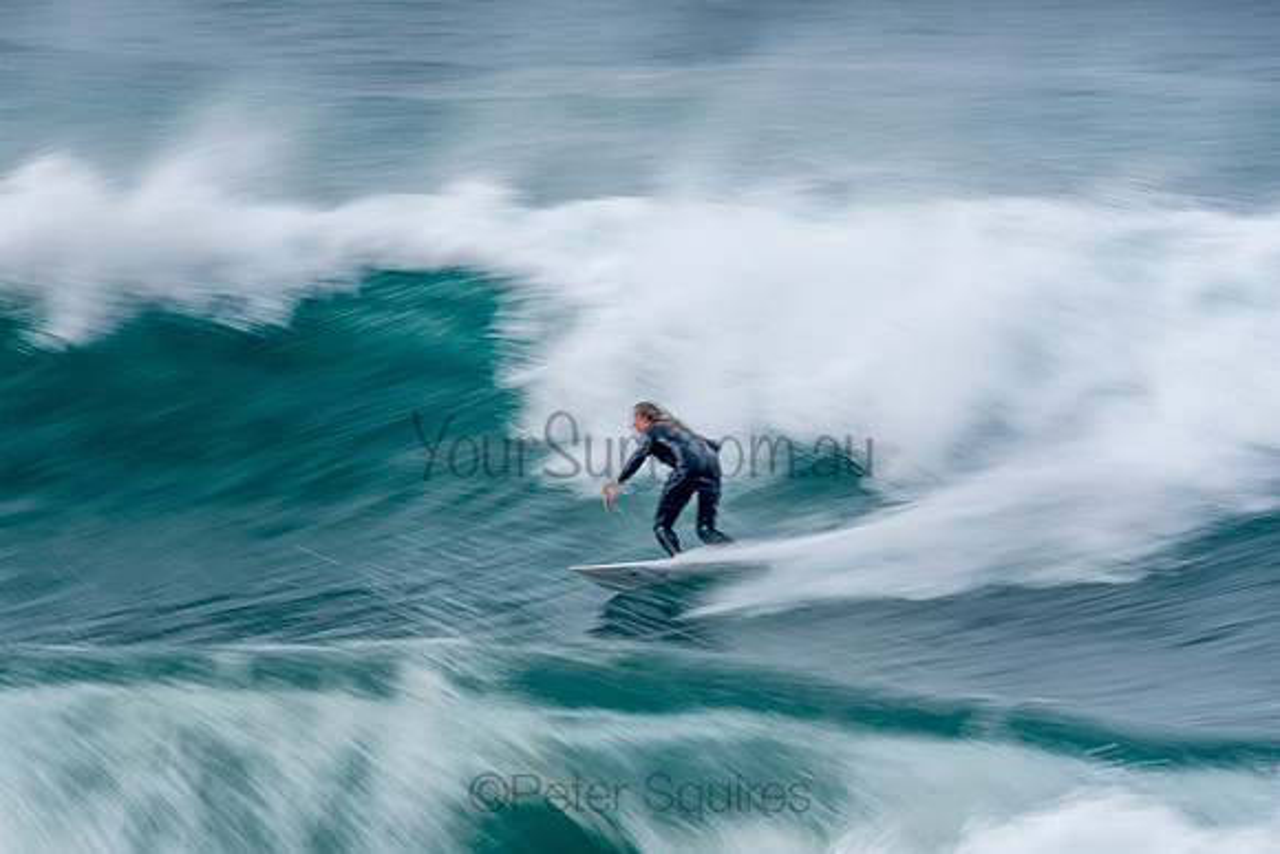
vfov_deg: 1.9
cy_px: 427
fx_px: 25605
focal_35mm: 720
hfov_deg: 2.9
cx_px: 640
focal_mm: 480
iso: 100
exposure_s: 1/25
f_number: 25
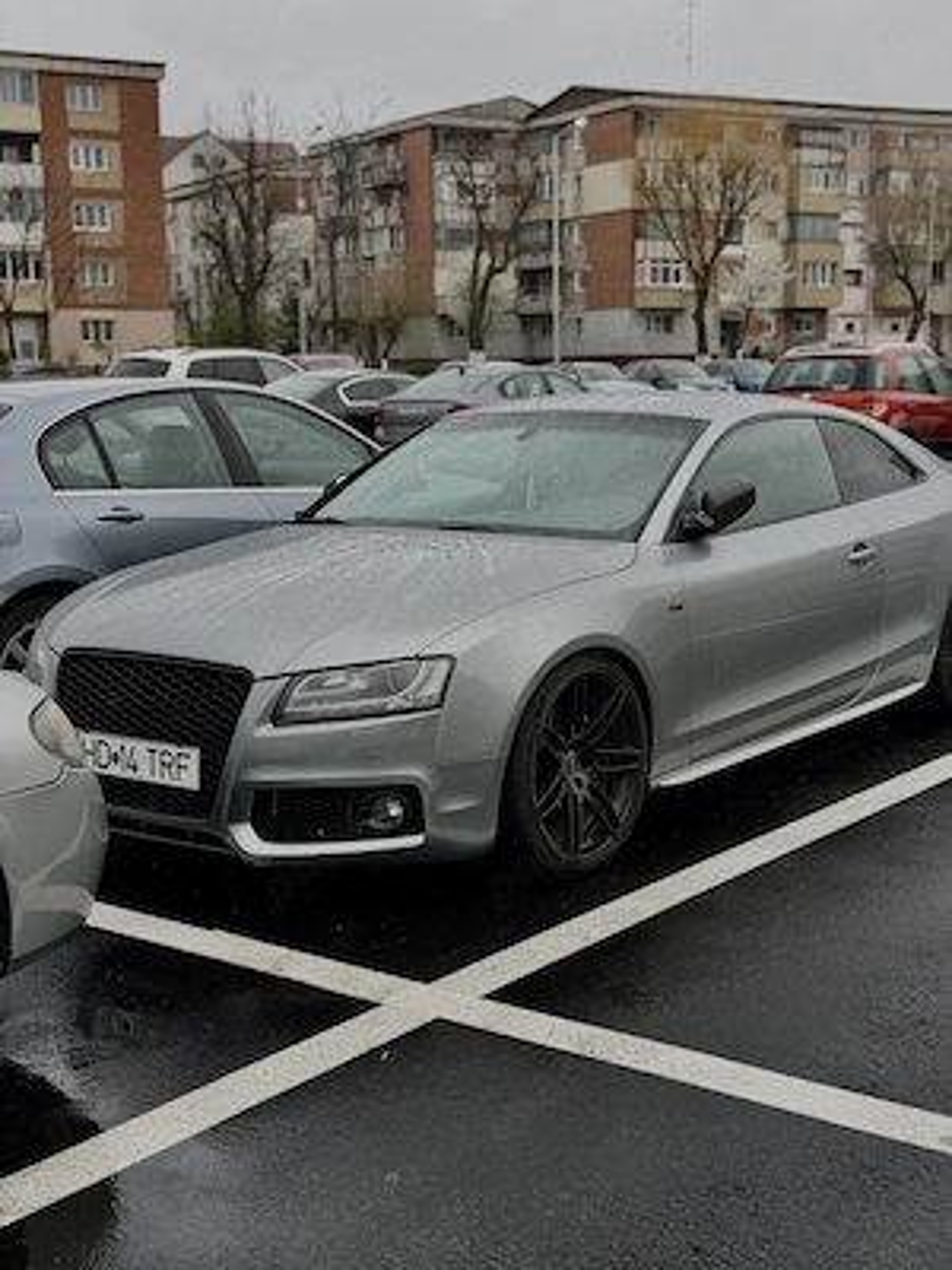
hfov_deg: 30.3
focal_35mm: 48
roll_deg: +0.9
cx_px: 476
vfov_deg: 39.7
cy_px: 635
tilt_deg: -9.4
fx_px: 1760
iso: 64
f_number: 1.78
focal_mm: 6.76
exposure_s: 1/202
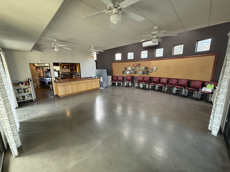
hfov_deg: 102.1
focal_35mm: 14
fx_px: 93
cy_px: 86
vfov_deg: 85.7
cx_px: 115
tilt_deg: -10.8
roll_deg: +0.4
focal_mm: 2.22
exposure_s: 1/60
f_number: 2.2
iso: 250
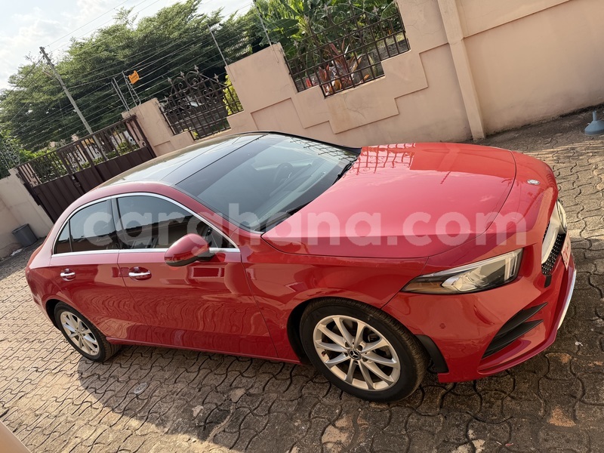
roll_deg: +24.2
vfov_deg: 56.8
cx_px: 302
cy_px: 226
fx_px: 419
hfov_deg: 71.6
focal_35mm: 24
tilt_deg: -21.2
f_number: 1.78
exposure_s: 1/1585
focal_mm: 6.76
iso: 80
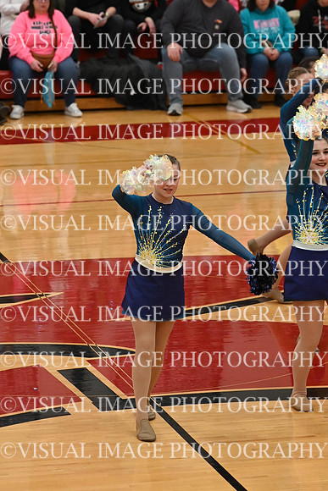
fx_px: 2759
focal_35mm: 202
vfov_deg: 10.2
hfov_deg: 6.8
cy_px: 246
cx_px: 164
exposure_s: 1/400
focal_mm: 135
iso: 6400
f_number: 4
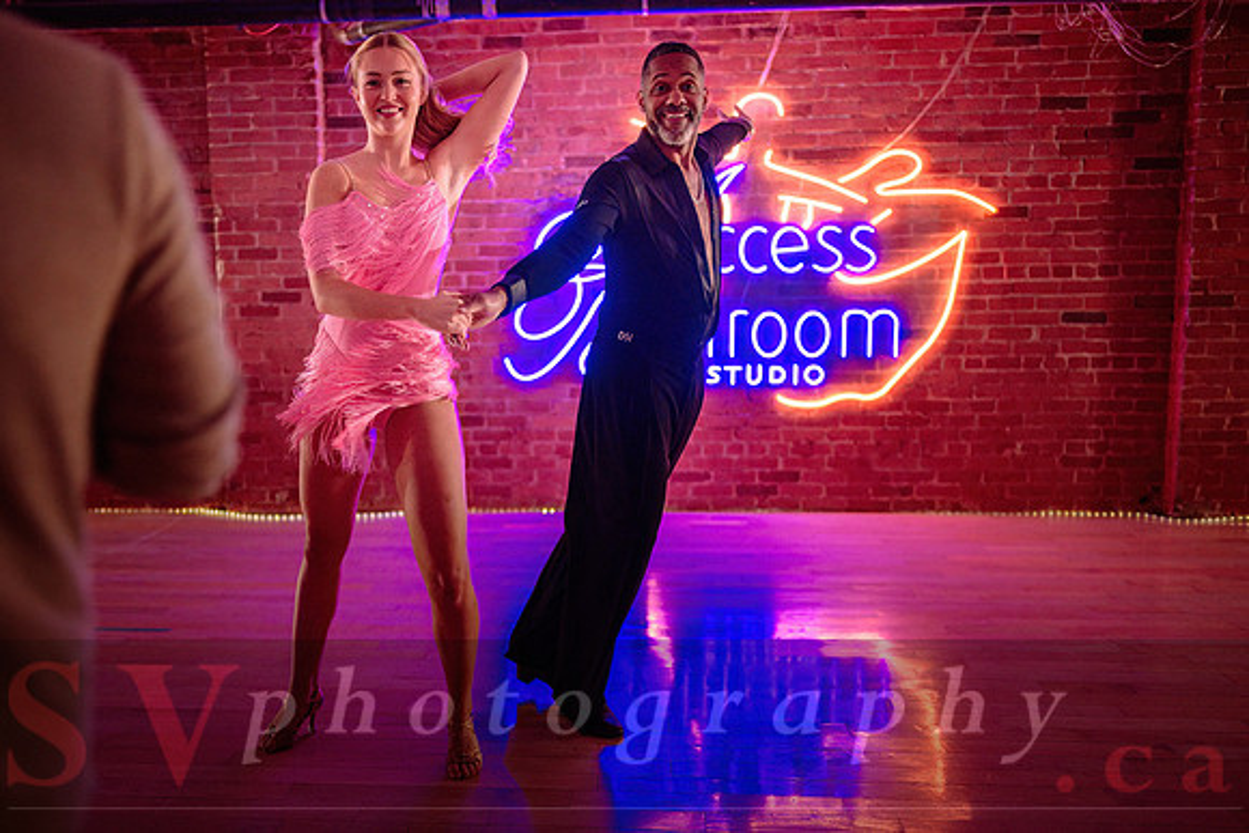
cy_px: 466
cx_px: 515
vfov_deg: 37.2
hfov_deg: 53.3
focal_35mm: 36
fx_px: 1236
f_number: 1.4
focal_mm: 28
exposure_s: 1/250
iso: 2500
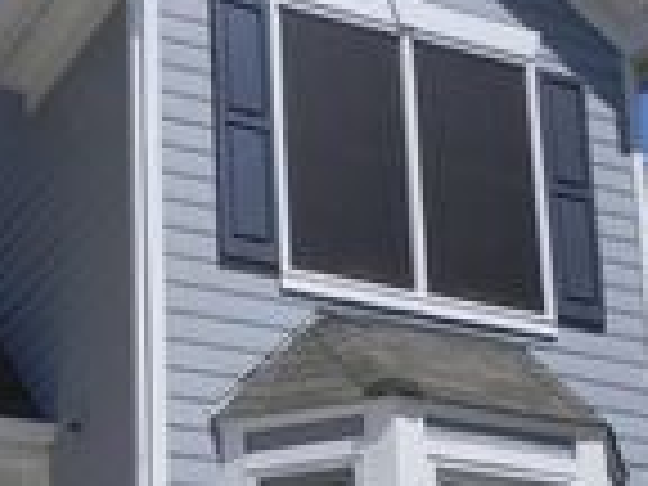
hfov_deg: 21.6
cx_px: 171
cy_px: 578
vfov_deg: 15.8
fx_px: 1685
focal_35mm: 90
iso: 160
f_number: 8
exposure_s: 1/540
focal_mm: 4.6
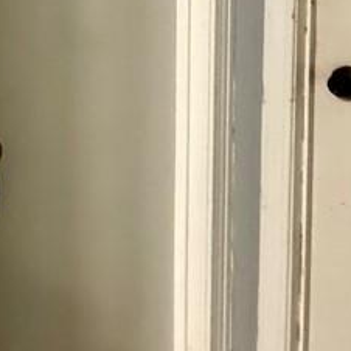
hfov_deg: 25.1
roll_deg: +1.9
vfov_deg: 27.7
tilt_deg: -4.0
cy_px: -43
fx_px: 642
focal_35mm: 56
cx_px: -140
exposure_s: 1/40
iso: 1000
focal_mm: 2.22
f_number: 2.2
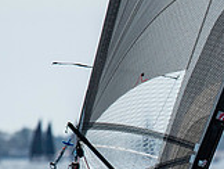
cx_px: 300
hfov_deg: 1.2
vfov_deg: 0.9
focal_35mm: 1613
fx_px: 10453
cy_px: 264
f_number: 5
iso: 400
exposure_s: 1/6400
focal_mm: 300
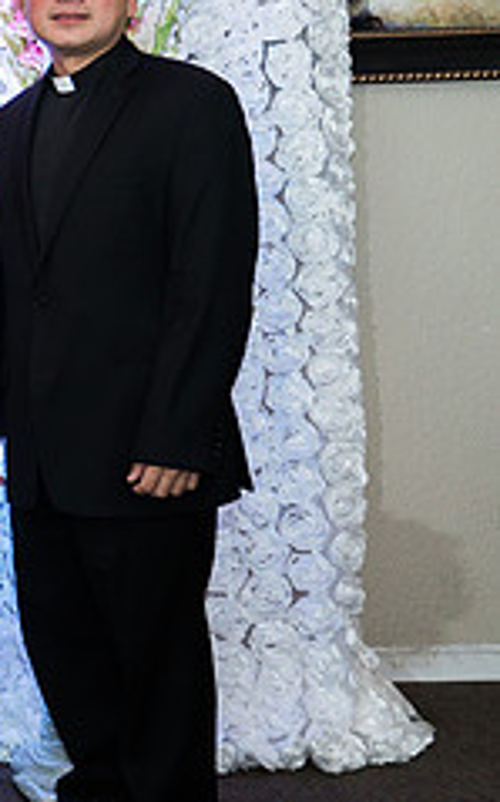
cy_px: 291
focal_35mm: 84
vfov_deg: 24.6
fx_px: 1835
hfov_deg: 13.3
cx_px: -506
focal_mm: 31
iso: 1000
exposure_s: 1/160
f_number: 2.8
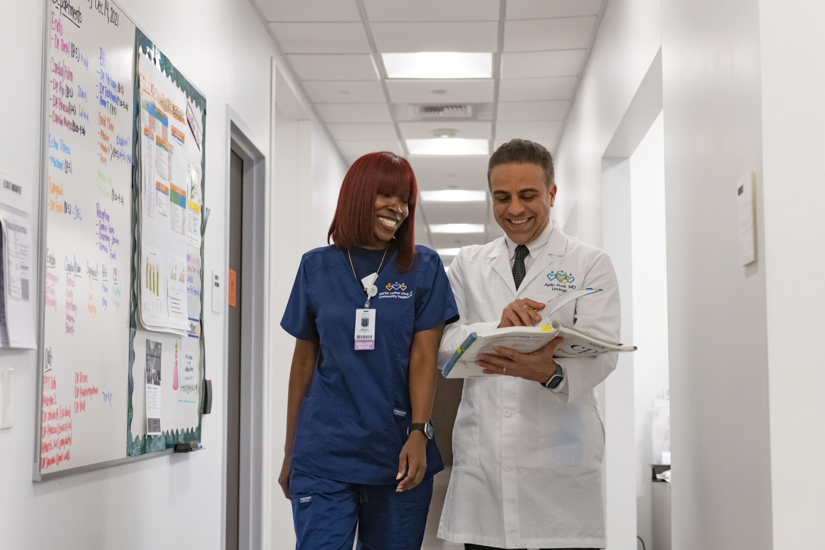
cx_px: 416
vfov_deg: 24.2
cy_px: 273
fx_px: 1283
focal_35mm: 56
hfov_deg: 35.6
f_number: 3.5
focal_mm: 55
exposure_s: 1/320
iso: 3200
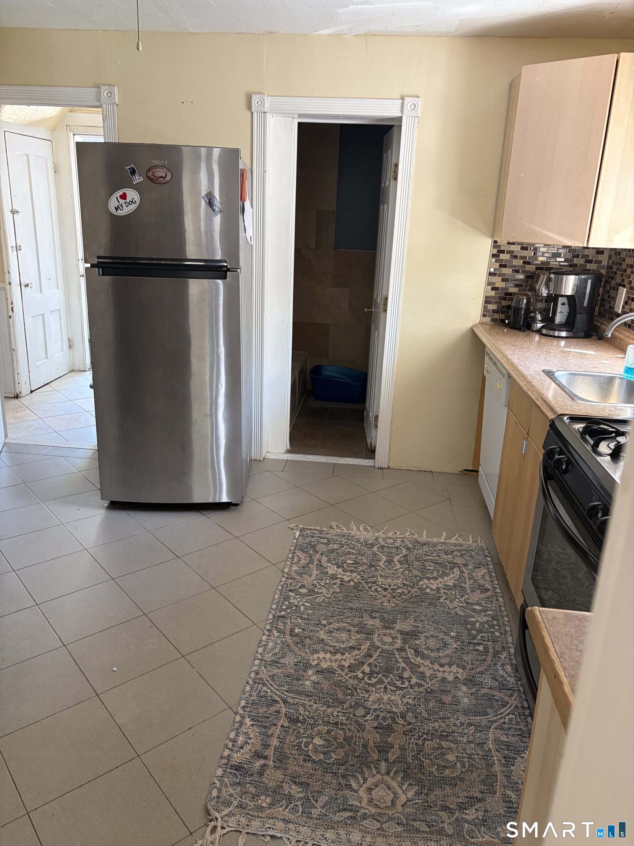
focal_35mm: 26
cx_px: 317
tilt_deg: -17.0
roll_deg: -2.2
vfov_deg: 67.3
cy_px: 423
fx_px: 635
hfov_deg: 53.1
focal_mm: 5.96
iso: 160
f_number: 1.6
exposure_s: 1/60
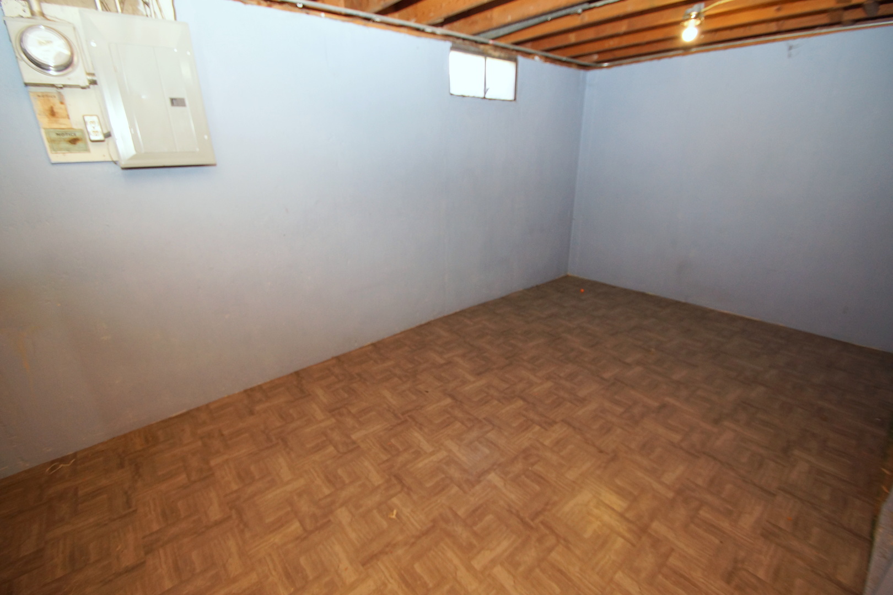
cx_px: 446
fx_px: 372
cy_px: 298
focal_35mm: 15
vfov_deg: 77.3
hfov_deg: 100.4
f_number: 3.5
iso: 640
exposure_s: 1/60
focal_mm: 10
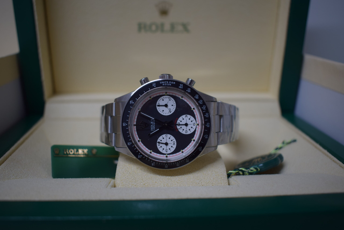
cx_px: 172
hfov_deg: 53.1
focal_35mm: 36
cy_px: 115
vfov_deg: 36.9
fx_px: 344
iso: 250
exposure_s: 1/60
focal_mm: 24
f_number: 3.8
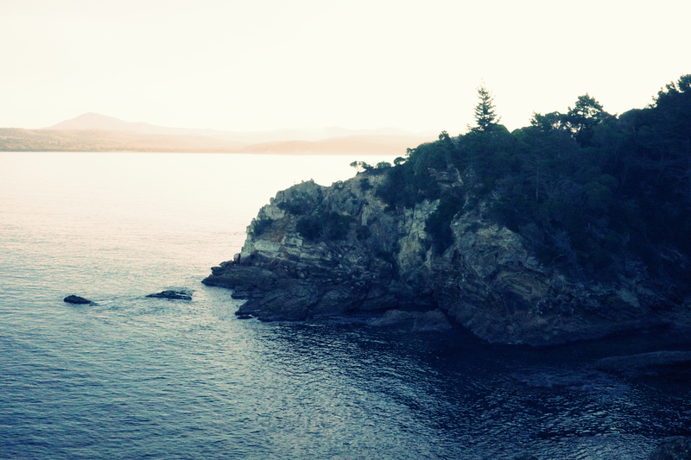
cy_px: 230
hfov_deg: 48.5
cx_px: 346
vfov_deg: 33.4
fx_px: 768
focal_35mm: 40
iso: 8000
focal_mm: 26
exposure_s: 1/500
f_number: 16
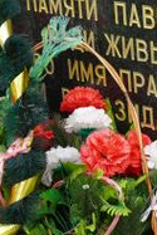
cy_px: 211
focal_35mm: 147
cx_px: 52
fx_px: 960
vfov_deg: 13.8
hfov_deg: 9.3
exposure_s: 1/80
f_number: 6.3
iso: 100
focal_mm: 59
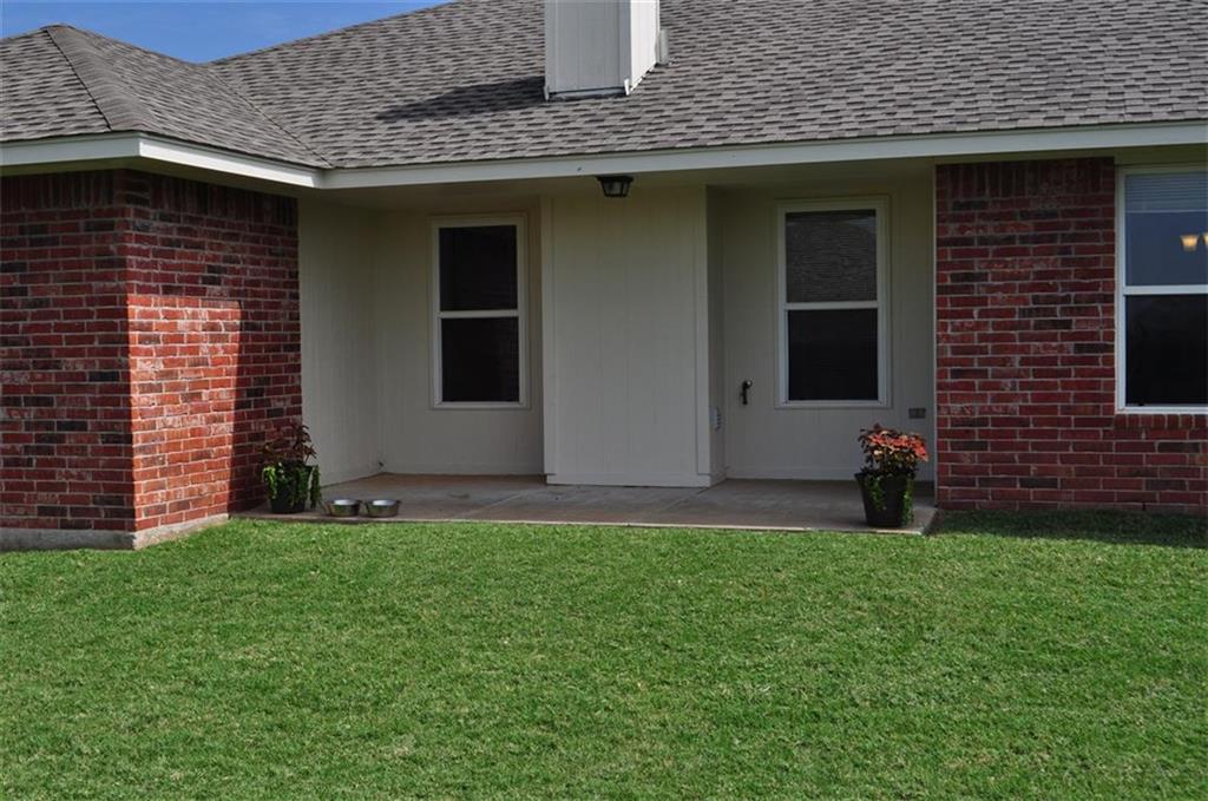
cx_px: 604
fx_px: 1407
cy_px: 400
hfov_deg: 46.5
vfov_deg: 31.8
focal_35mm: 42
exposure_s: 1/400
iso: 200
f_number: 10
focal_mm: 28
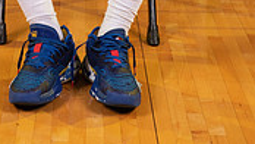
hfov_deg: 13.7
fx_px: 1062
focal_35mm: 157
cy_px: -165
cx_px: 81
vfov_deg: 7.4
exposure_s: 1/320
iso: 320
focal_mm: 58
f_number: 7.1
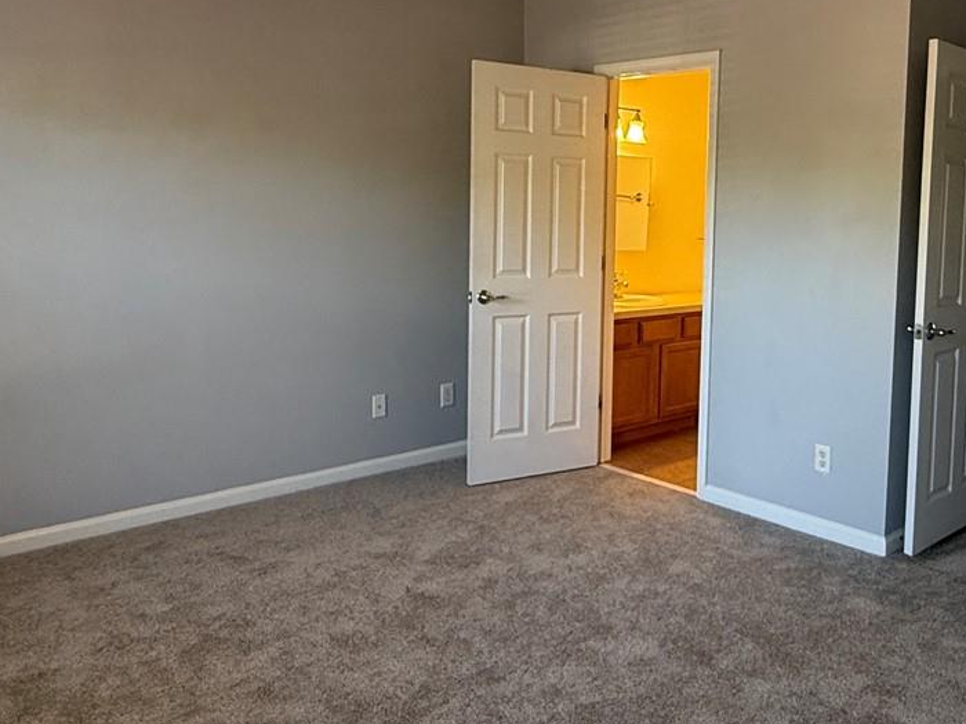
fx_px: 893
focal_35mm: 32
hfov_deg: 55.2
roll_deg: -2.1
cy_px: 279
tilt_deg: -4.3
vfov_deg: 43.9
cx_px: 673
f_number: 2.2
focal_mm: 2.22
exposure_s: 1/120
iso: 250
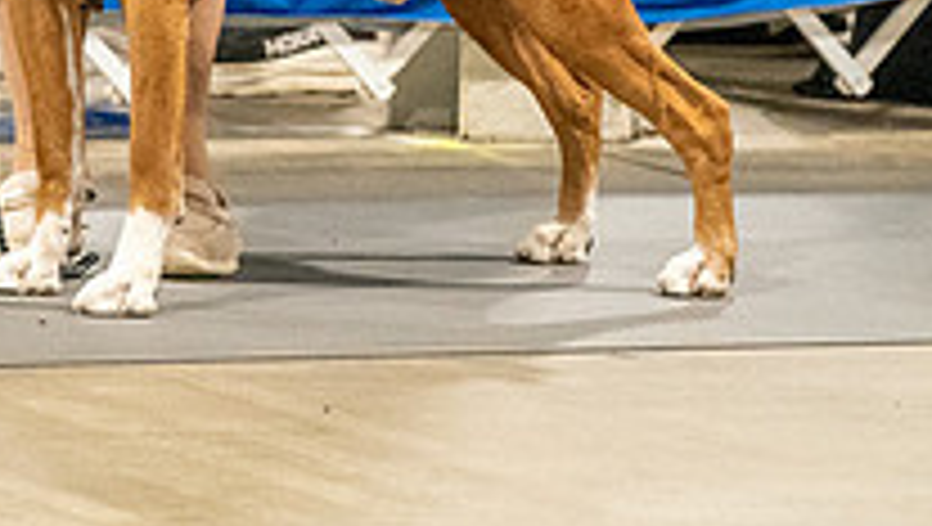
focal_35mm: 549
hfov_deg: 3.9
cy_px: -355
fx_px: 13583
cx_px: 115
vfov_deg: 2.2
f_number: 3.5
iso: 6400
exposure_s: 1/250
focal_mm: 161
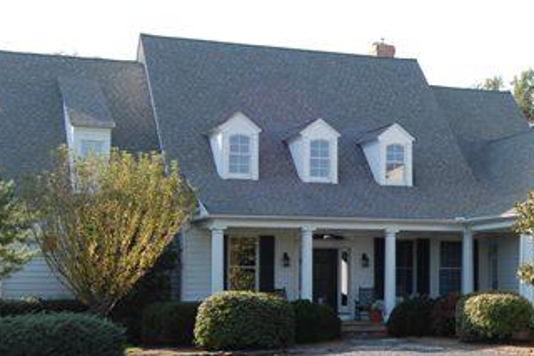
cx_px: 474
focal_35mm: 72
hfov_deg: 27.2
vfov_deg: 18.8
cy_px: 261
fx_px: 1067
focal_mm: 24
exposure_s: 1/200
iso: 200
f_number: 7.1
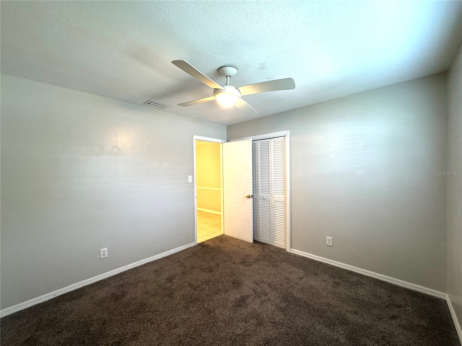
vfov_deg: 85.7
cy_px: 173
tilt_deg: -1.1
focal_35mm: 14
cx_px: 231
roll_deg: +0.6
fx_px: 187
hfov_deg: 102.1
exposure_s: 1/60
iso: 250
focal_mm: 2.22
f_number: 2.2
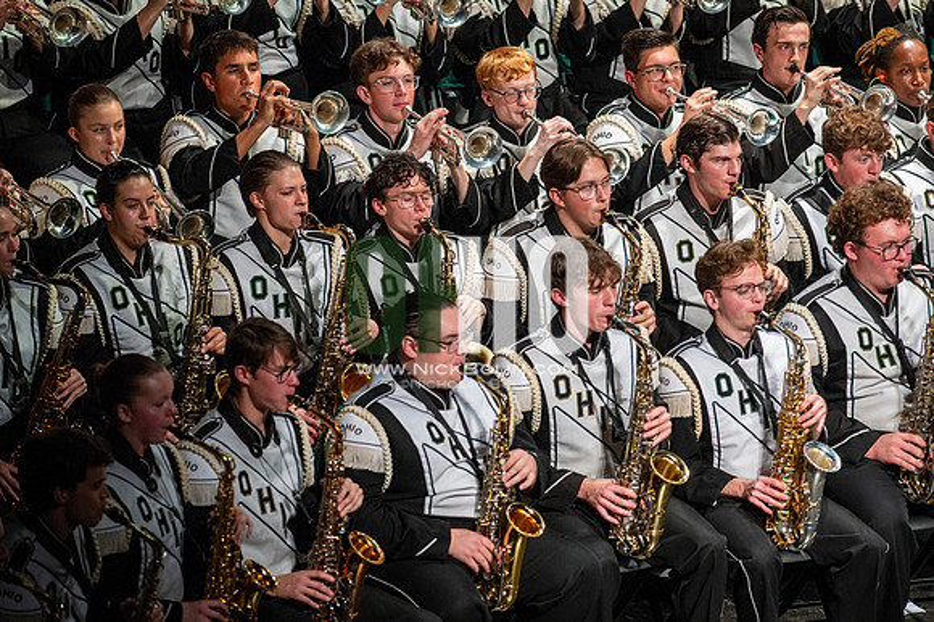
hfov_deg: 6.9
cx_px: 467
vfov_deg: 4.6
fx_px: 7779
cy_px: 311
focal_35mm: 300
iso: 5000
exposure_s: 1/400
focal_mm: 300
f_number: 5.6
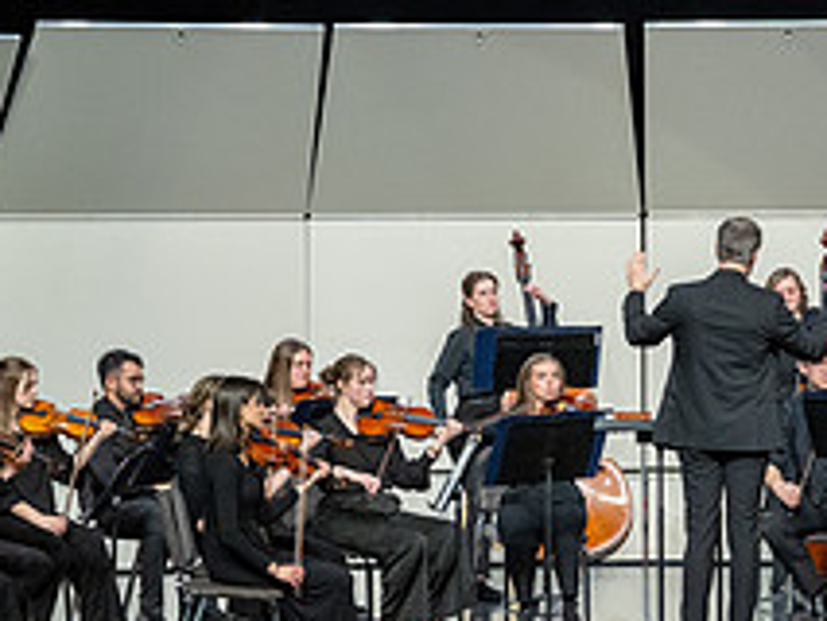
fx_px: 4374
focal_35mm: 183
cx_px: 672
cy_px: 402
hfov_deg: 10.8
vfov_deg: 8.1
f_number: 4.5
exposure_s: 1/320
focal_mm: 70
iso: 2000
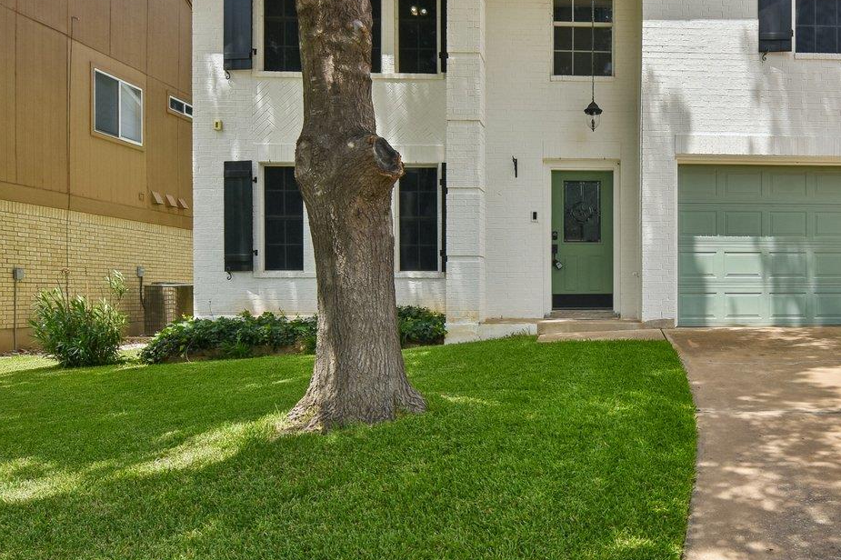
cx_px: 634
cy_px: 272
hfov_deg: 57.2
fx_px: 724
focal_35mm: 31
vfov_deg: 42.3
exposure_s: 1/250
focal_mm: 14
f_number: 8
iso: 100
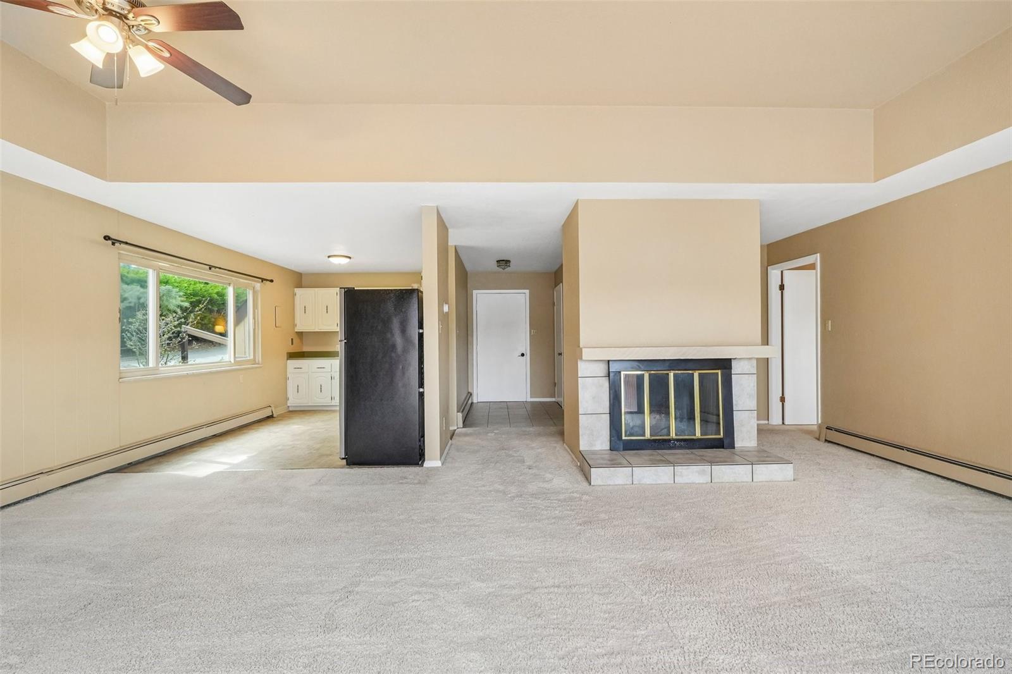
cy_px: 337
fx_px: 422
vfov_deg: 77.3
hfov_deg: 100.4
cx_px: 506
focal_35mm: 15
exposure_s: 1/25
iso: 800
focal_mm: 10
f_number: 8
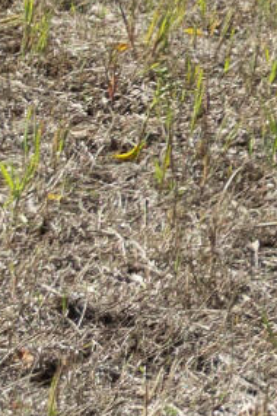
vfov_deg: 5.8
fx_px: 3889
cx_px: 1465
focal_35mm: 337
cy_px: -638
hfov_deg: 3.7
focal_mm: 32
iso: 400
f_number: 7.1
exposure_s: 1/800
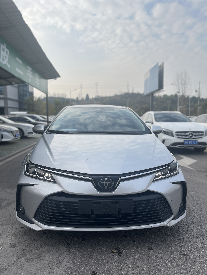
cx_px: 104
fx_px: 207
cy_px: 138
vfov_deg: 67.3
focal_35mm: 26
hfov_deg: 53.1
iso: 50
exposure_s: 1/2571
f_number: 1.6
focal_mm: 5.1
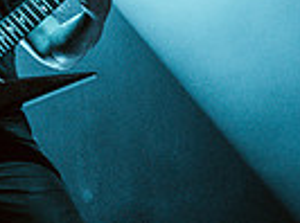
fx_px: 959
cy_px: 7
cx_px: 25
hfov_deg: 17.5
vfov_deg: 13.1
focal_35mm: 111
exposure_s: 1/200
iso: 1600
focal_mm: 34
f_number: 4
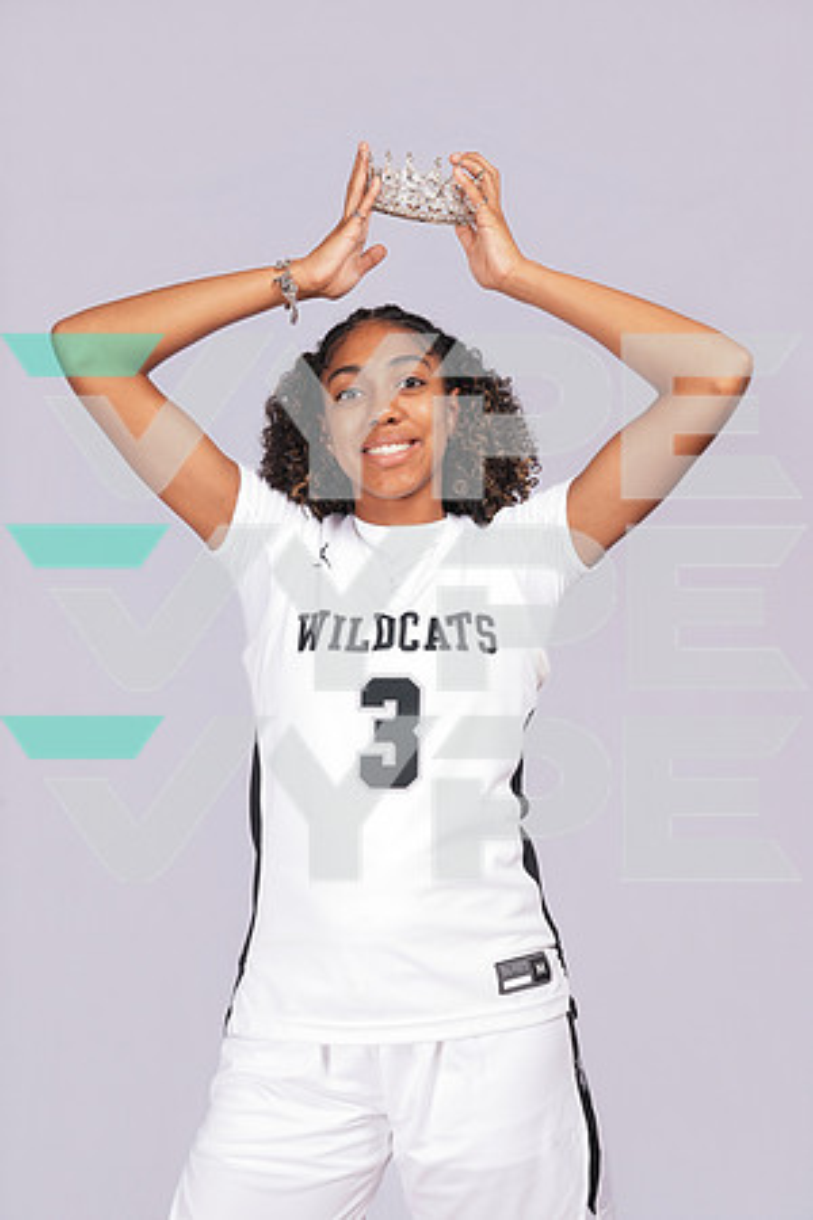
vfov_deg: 48.5
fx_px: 1355
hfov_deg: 33.4
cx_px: 406
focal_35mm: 40
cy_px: 610
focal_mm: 40
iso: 250
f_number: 8
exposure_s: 1/200
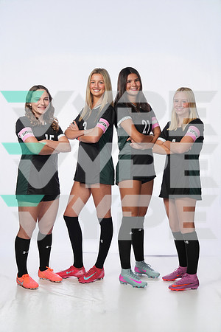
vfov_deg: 39.6
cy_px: 166
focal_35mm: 50
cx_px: 110
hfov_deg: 27.0
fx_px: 460
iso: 800
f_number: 8
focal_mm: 50
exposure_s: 1/250
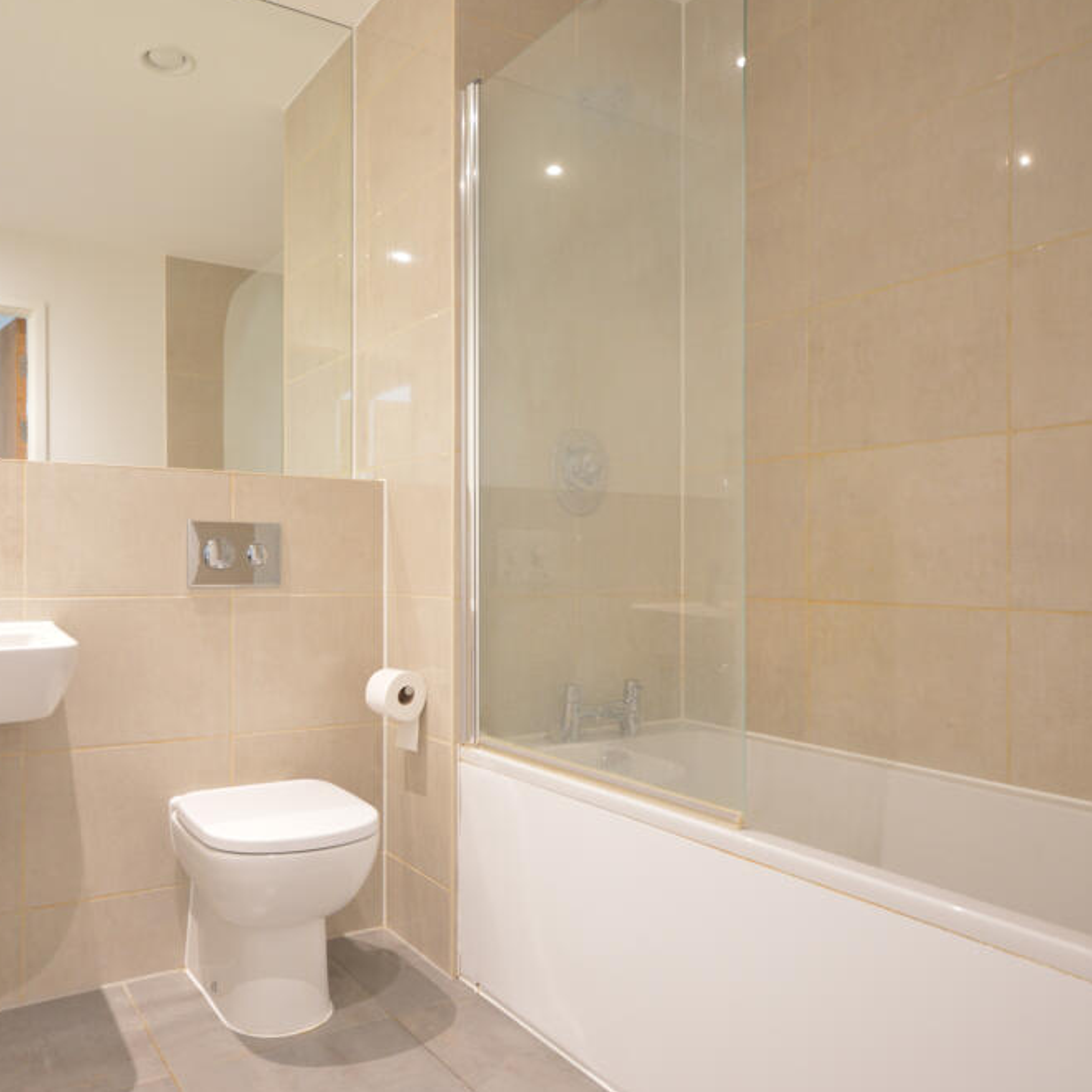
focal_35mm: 26
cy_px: 553
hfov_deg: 61.2
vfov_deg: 61.6
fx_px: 916
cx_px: 451
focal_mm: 13
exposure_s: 1/6
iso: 400
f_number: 5.6
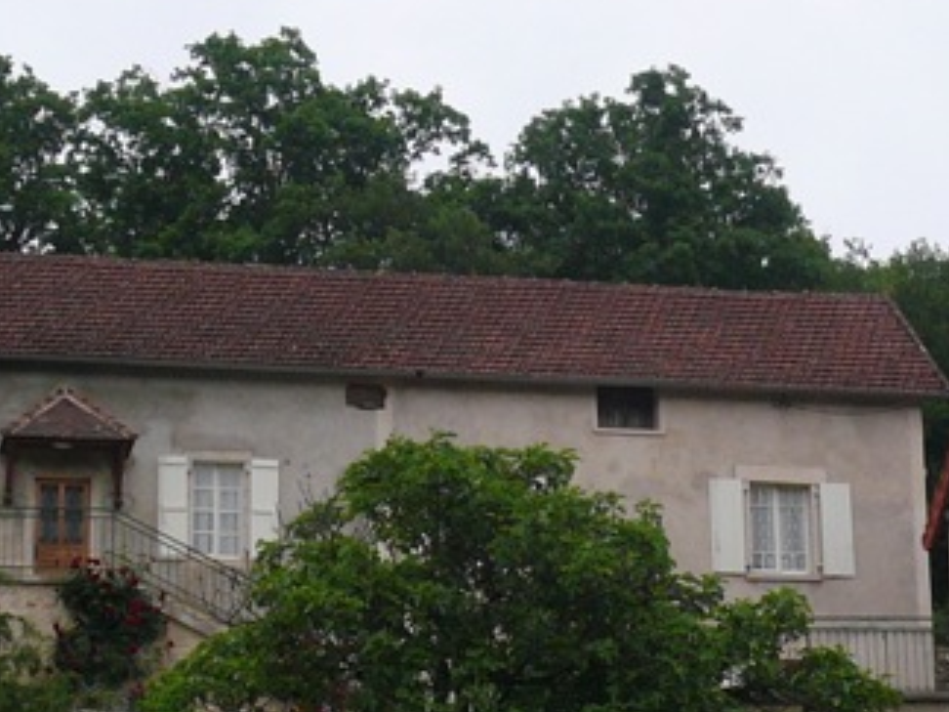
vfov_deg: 11.8
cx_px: 721
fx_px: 3454
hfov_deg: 15.6
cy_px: 413
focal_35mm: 126
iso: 100
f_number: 3.3
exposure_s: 1/320
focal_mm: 6.9
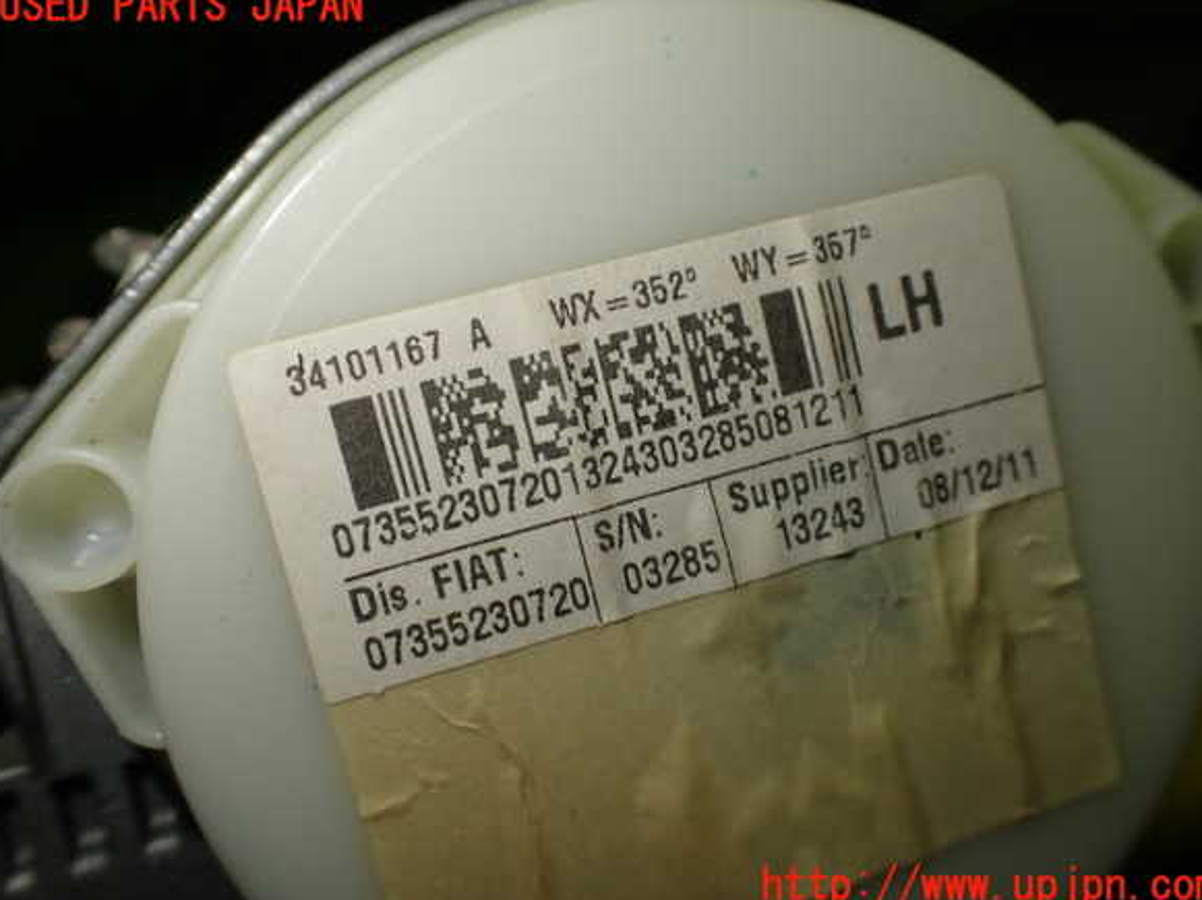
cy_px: 447
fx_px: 1076
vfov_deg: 45.4
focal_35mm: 31
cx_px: 608
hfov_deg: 58.4
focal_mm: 5.4
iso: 100
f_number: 3.2
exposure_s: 1/160
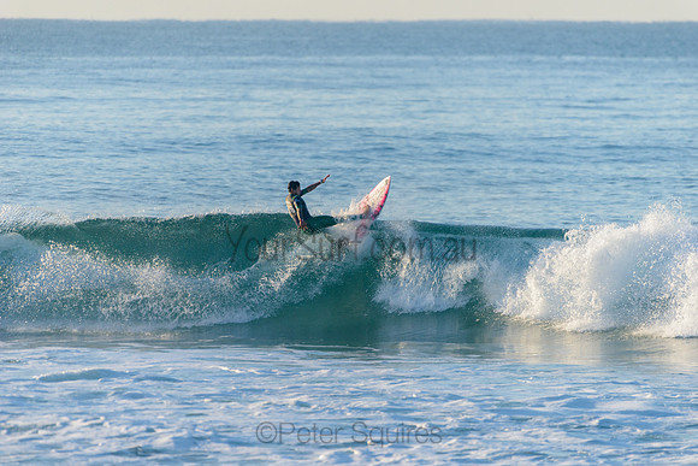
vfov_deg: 2.8
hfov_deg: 4.1
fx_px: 9698
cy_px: 233
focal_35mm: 500
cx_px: 349
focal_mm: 500
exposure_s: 1/2000
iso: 360
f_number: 5.6
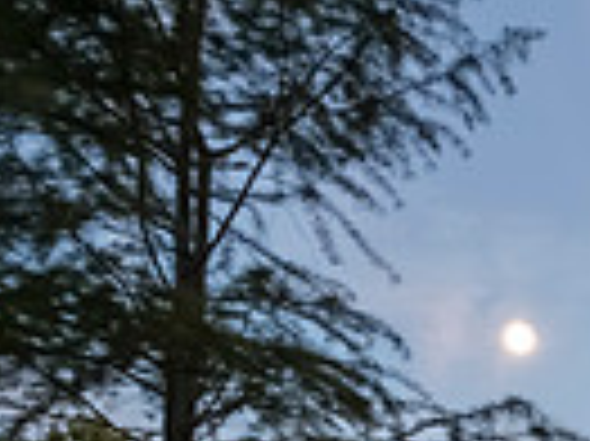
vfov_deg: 19.8
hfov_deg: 20.0
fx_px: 1056
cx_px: 1120
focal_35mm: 62
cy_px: 695
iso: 5000
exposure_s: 1/6
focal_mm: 14
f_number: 2.8
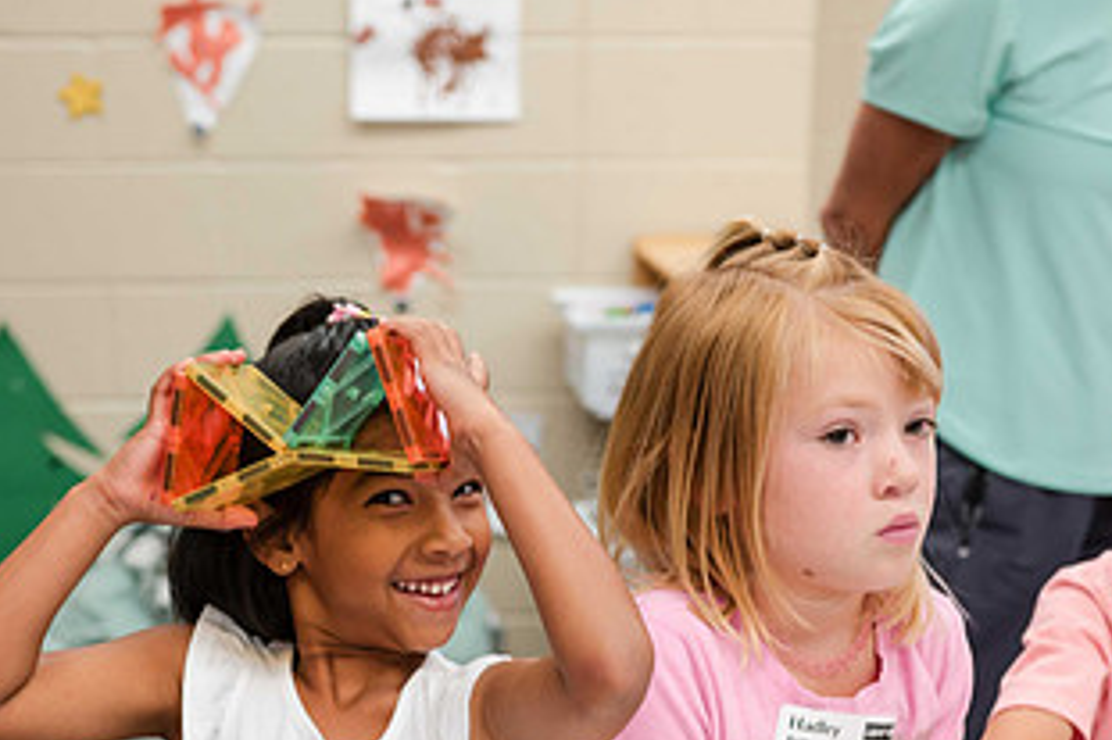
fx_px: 2223
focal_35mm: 72
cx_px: 528
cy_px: 655
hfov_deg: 28.1
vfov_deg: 18.6
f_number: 2.8
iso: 560
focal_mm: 35
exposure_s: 1/125
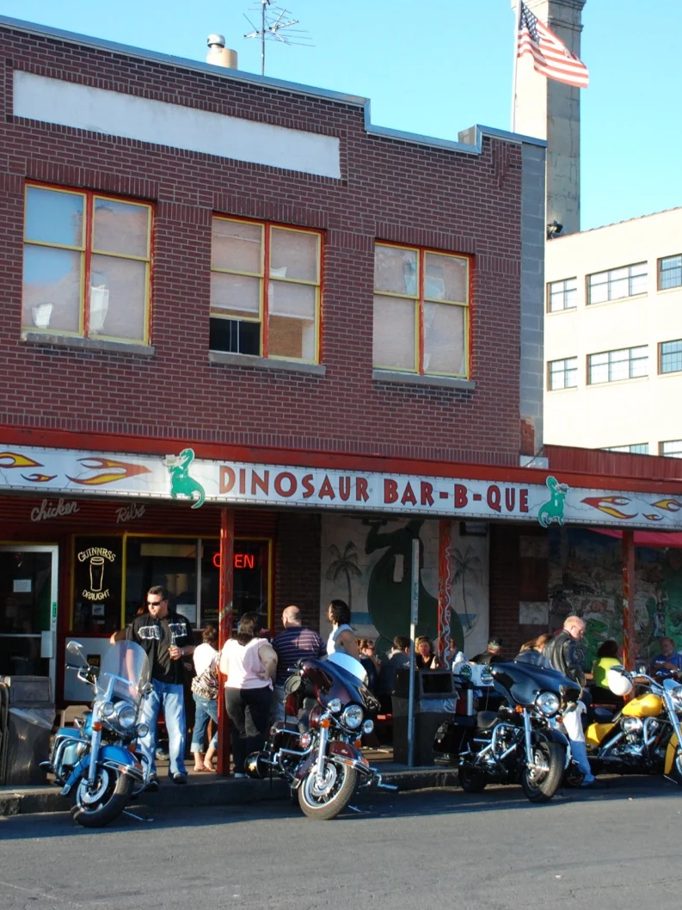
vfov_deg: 28.7
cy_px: 450
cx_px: 307
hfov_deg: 21.7
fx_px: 1780
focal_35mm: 68
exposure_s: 1/800
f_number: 4.2
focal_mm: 31
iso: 500
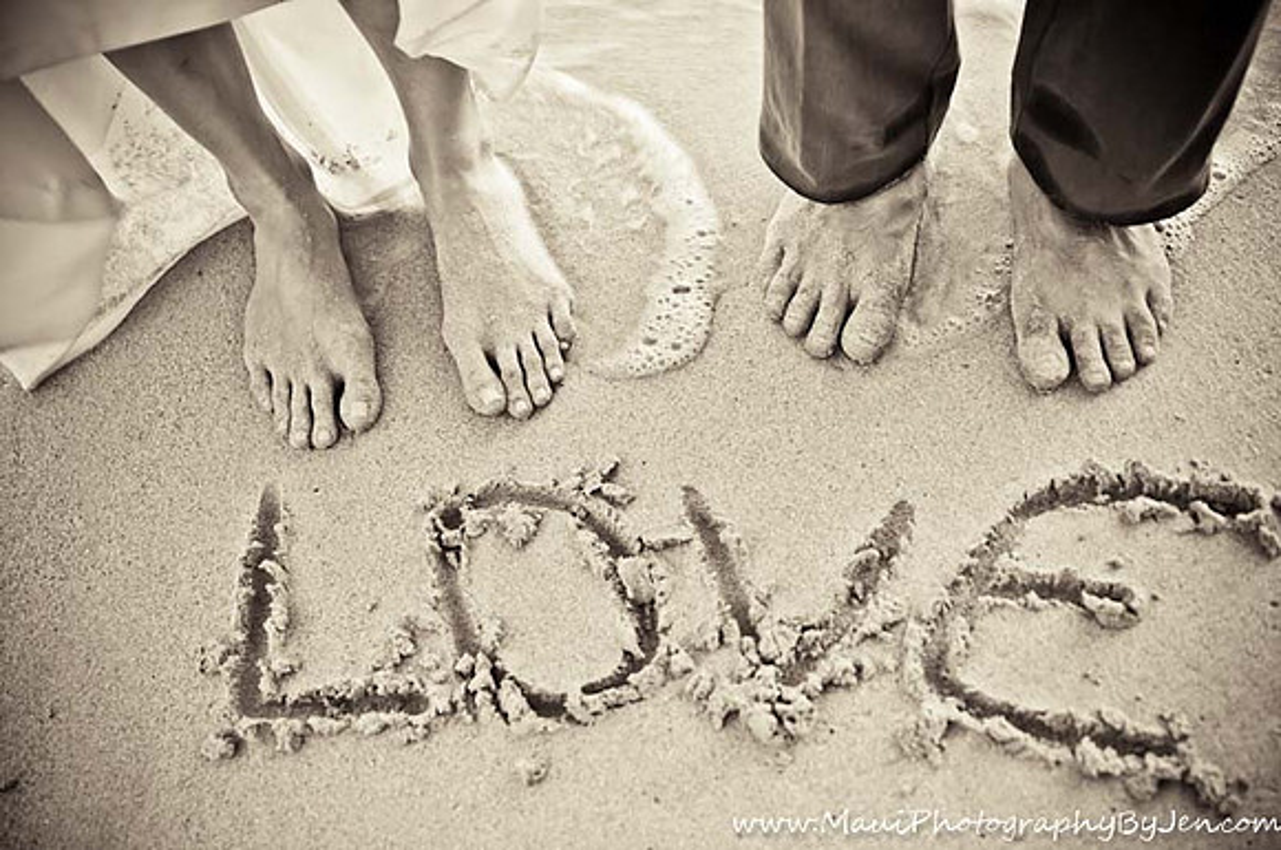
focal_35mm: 42
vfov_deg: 31.8
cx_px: 640
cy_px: 425
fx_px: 1492
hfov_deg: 46.5
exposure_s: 1/25
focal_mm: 28
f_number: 2.8
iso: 450
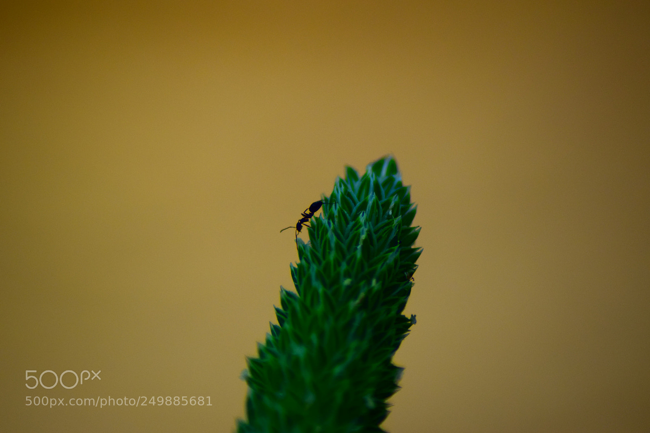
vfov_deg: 3.1
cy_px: 216
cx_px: 325
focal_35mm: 450
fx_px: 8123
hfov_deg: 4.6
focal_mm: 300
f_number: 5.6
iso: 400
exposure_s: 1/1000
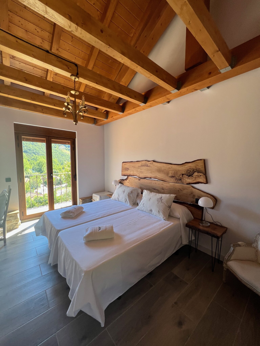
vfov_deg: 106.2
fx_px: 130
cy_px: 173
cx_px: 130
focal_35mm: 13
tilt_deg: -2.8
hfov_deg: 89.9
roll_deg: -1.6
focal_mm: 1.57
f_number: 1.8
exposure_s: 1/99
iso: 80
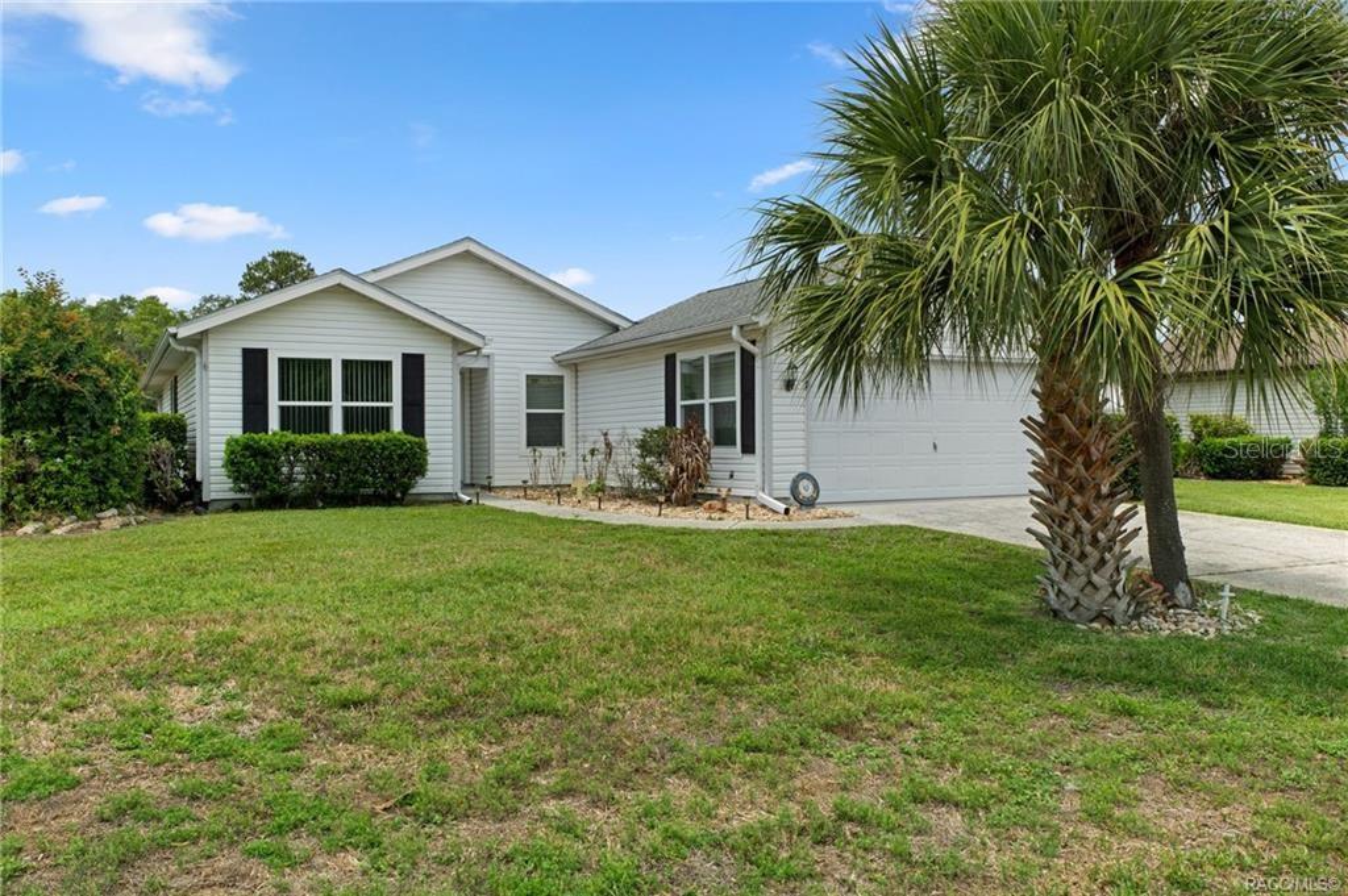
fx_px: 1010
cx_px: 674
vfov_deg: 47.9
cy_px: 448
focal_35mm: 27
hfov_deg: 67.4
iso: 320
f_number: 8
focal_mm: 18
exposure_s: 1/350
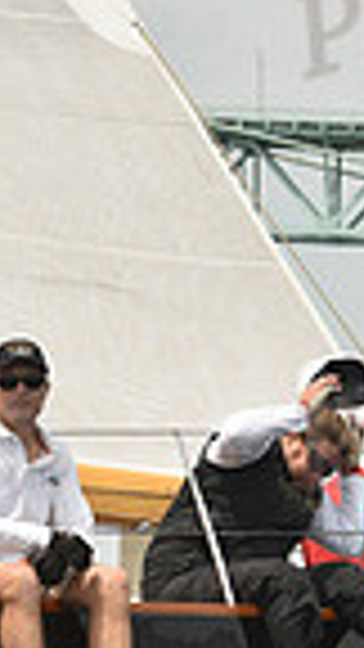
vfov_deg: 7.3
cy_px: 673
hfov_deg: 4.1
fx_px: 5062
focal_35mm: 295
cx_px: 67
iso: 400
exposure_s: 1/3200
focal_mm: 70
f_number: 5
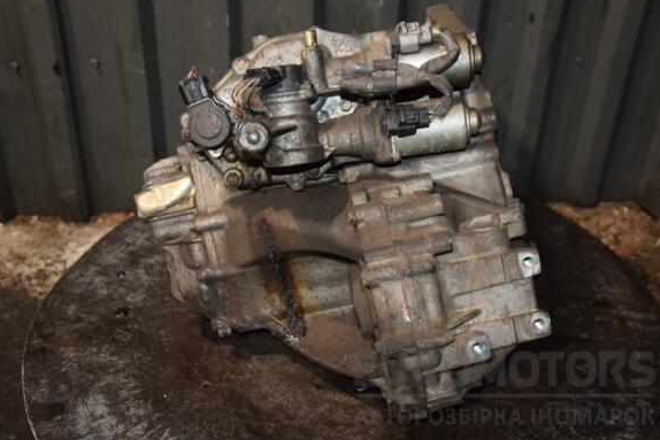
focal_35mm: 47
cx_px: 332
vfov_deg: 28.7
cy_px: 216
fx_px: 862
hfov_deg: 41.9
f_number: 5
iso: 800
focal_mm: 30
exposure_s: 1/60
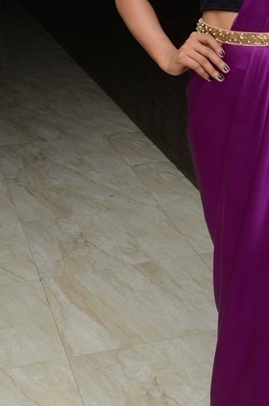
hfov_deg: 16.2
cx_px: 267
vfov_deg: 24.7
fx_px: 923
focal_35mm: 82
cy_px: 130
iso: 640
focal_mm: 26
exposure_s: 1/125
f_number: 5.6
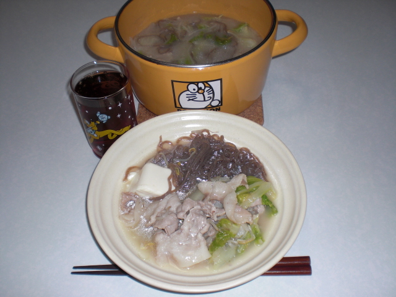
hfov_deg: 49.0
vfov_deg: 37.7
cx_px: 198
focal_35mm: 38
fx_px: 435
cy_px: 148
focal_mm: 6.3
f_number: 3.1
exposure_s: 1/60
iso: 64
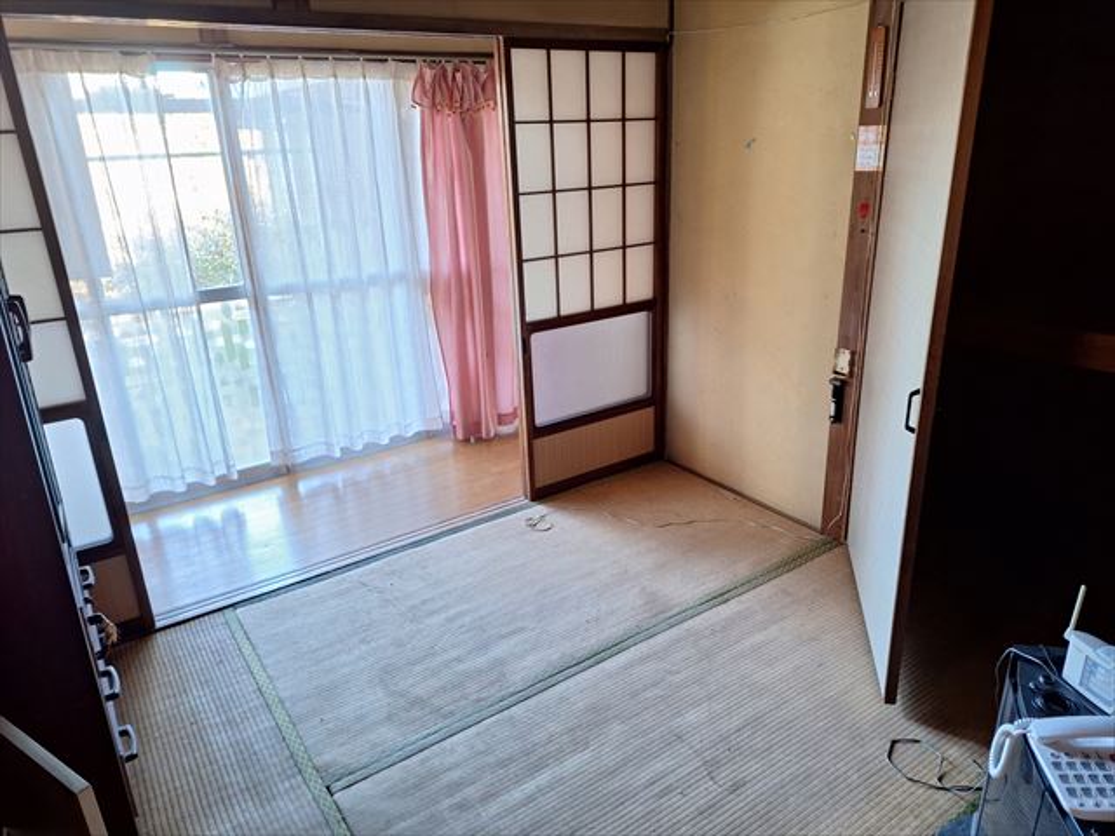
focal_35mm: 23
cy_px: 418
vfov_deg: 58.9
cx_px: 558
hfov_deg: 73.9
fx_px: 741
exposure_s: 1/20
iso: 400
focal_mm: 5.54
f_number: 1.8
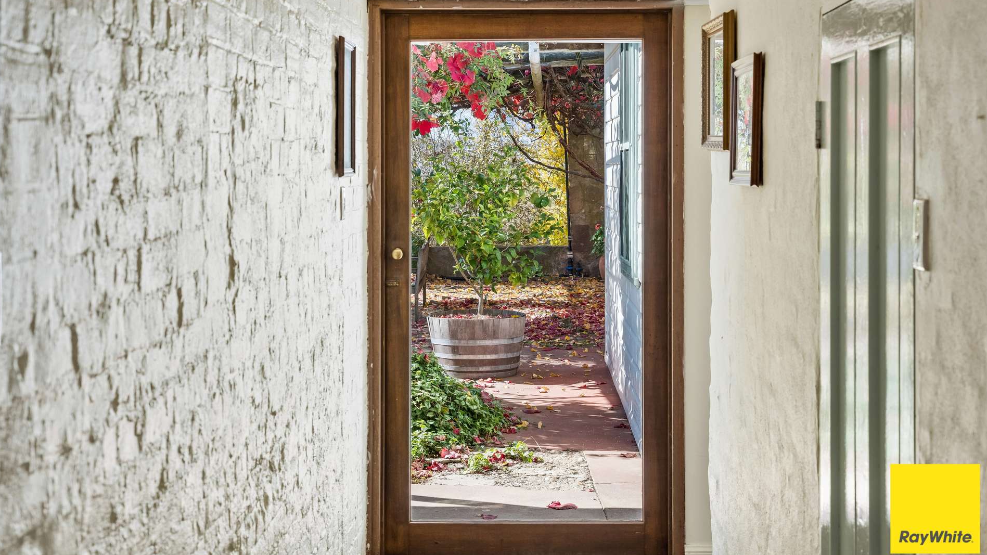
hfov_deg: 38.9
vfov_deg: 22.4
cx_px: 495
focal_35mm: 53
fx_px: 1398
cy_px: 235
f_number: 8
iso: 500
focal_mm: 50.4
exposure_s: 1/100
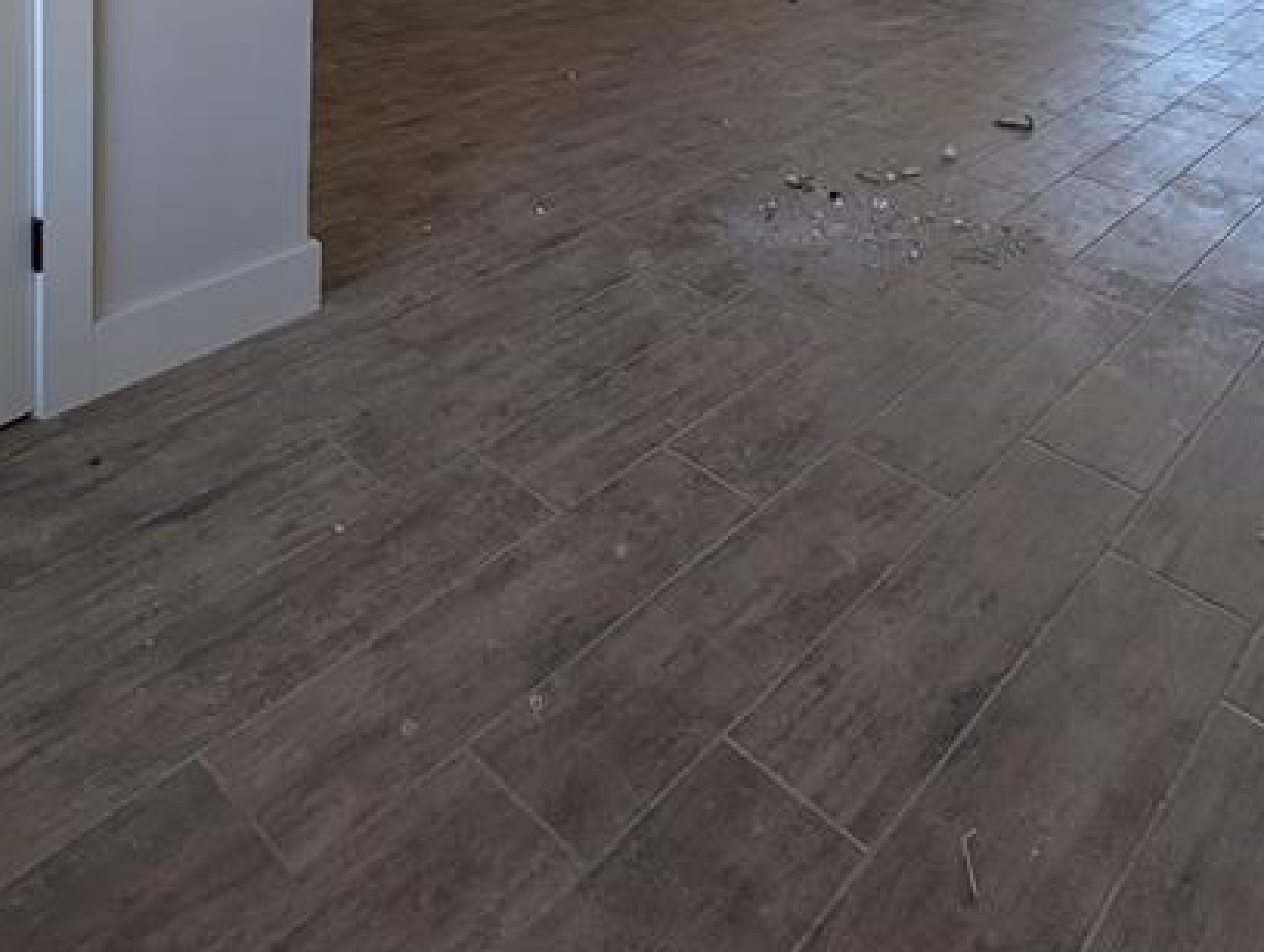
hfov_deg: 59.1
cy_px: -205
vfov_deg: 35.9
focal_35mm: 30
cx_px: 474
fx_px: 1097
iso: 47
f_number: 1.7
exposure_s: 1/440
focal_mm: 2.02
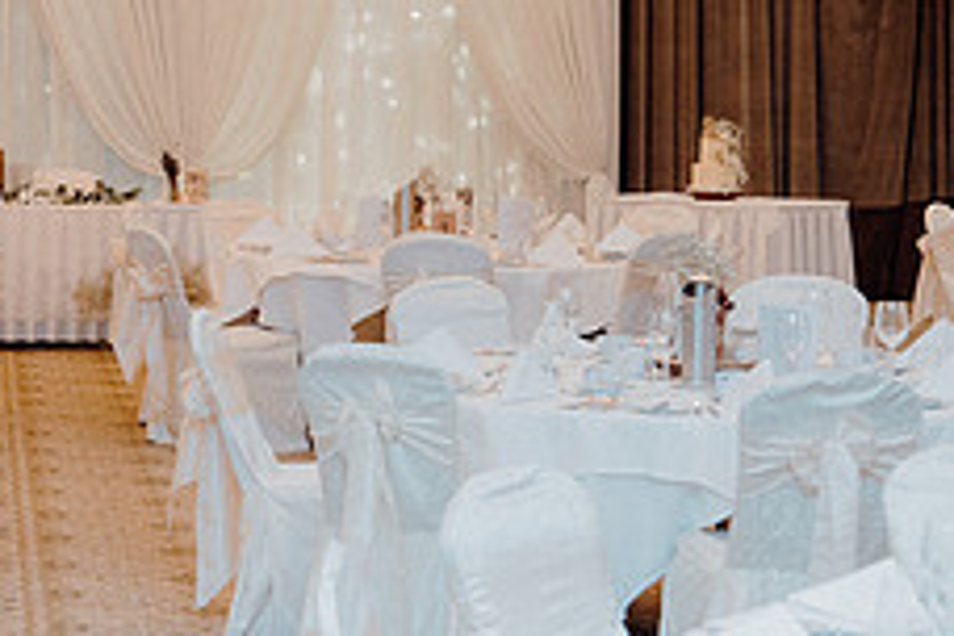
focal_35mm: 112
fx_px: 2968
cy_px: 140
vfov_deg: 12.2
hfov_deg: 17.8
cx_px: -21
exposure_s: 1/160
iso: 1600
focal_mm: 44
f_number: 3.5
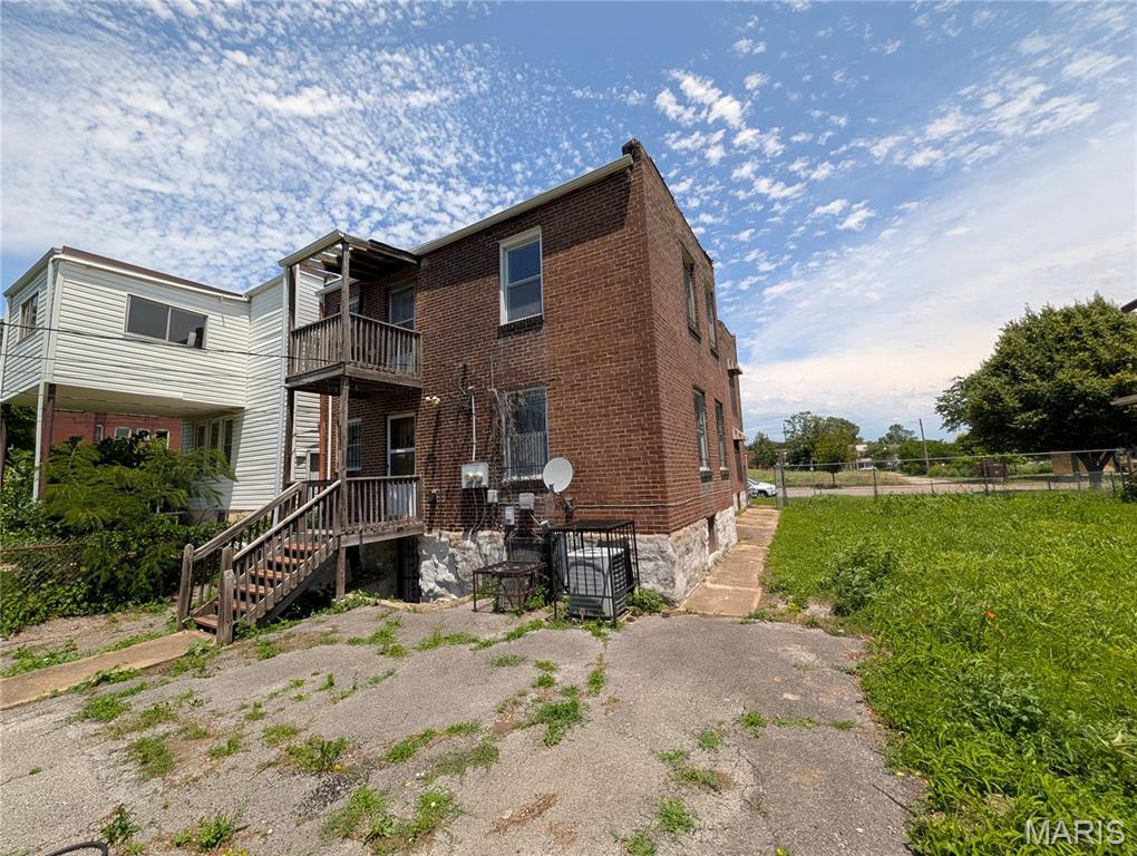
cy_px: 428
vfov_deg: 94.6
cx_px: 568
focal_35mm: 12
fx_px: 395
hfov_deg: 110.5
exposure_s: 1/4184
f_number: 1.7
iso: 52
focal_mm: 2.02
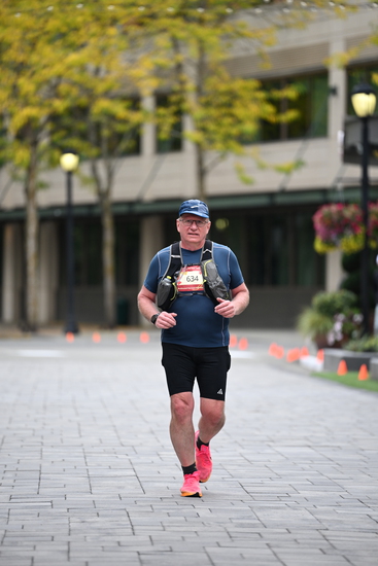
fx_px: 3148
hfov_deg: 6.9
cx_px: 189
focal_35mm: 200
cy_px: 283
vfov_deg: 10.3
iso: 640
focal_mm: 200
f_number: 2.8
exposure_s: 1/2500
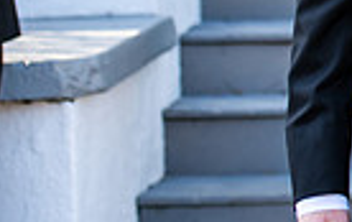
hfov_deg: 6.8
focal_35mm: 299
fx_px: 2875
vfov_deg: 4.4
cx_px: 717
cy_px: -134
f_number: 3.5
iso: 200
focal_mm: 70
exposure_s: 1/320
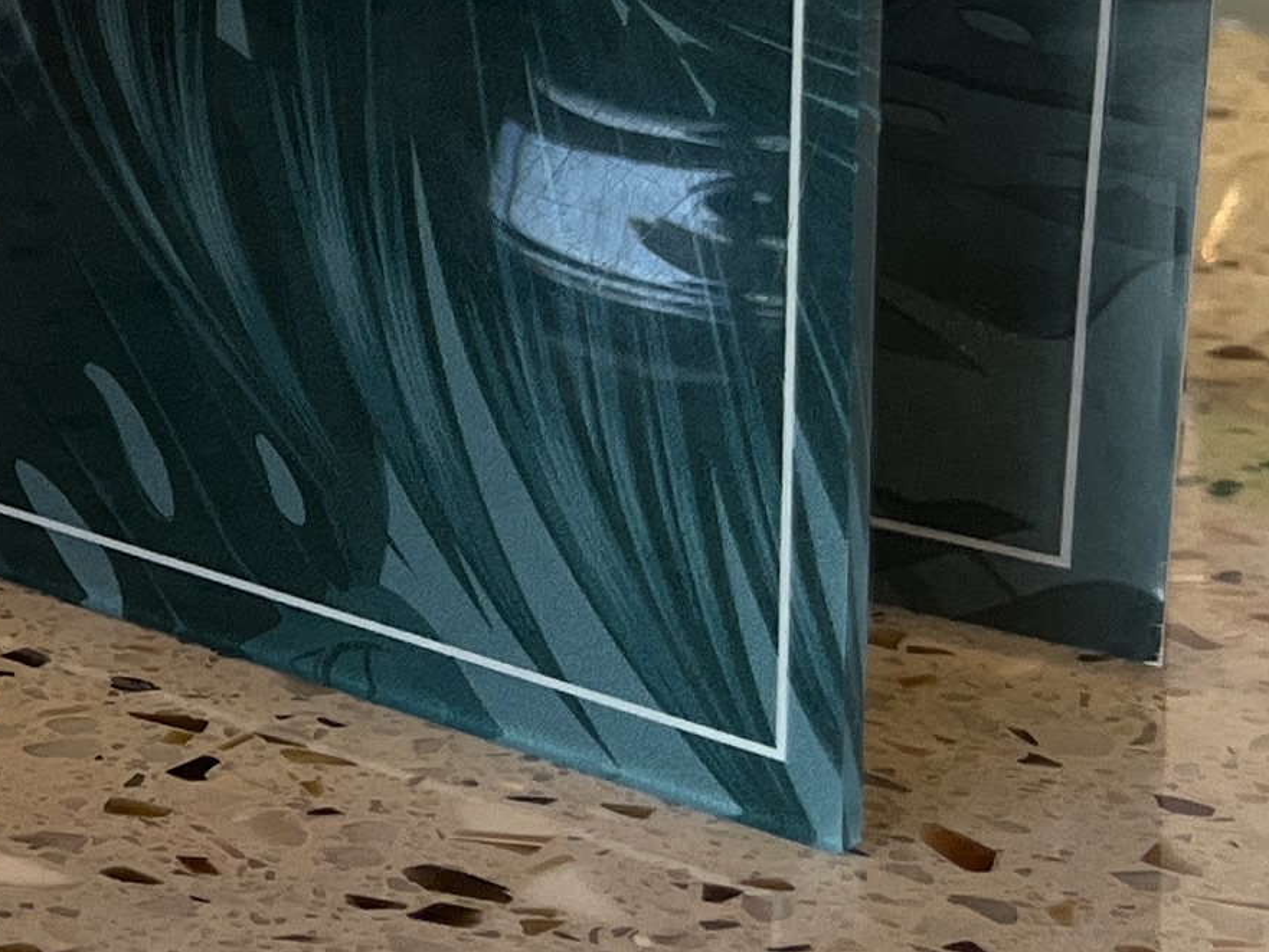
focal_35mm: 119
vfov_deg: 11.8
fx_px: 4363
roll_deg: +0.1
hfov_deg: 14.4
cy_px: -544
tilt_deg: -4.0
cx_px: -1057
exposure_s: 1/495
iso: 50
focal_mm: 5.1
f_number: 1.6
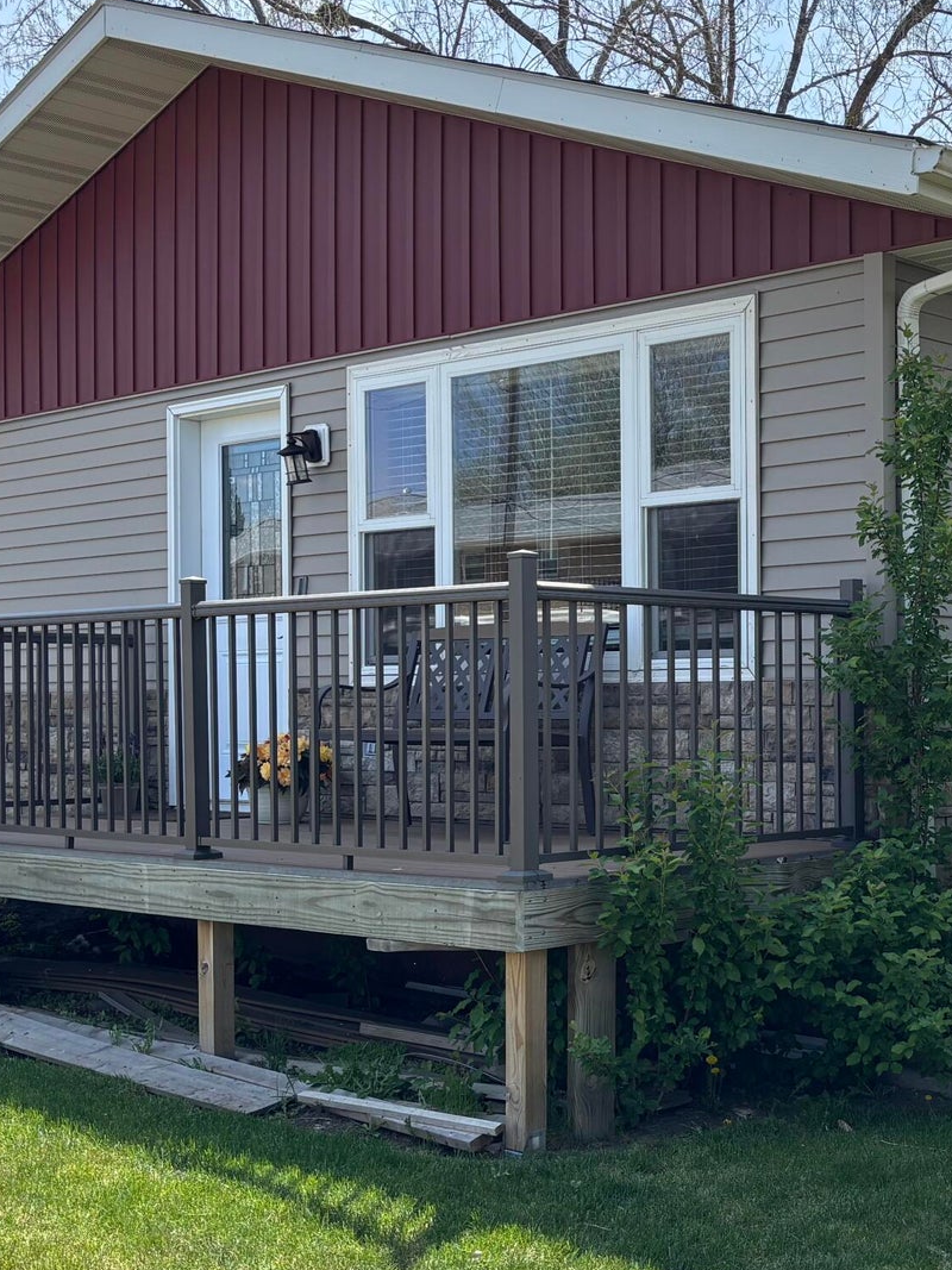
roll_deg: +0.4
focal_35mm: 52
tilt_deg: +0.1
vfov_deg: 36.8
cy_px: 687
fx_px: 1907
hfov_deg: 27.5
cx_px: 762
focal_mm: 5.96
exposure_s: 1/1522
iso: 50
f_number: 1.6
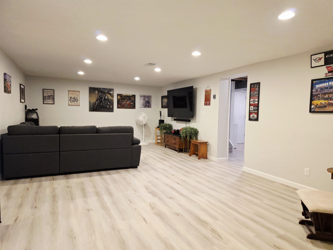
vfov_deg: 58.9
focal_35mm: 23
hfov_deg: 73.9
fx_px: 221
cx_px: 166
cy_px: 125
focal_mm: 6.3
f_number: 1.7
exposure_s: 1/120
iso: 500
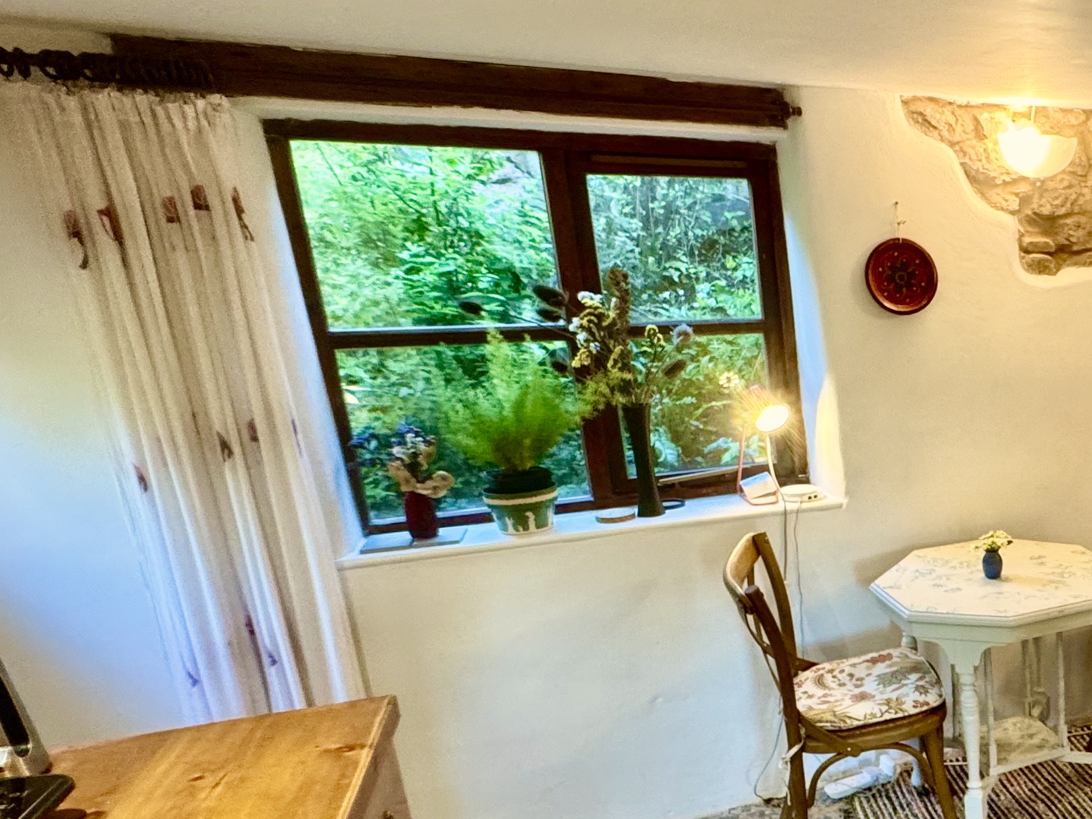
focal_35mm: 32
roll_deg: -1.0
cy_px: 552
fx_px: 1009
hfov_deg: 46.5
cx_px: 1117
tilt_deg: -17.7
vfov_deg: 43.5
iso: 160
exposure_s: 1/50
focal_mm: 2.22
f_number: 2.2
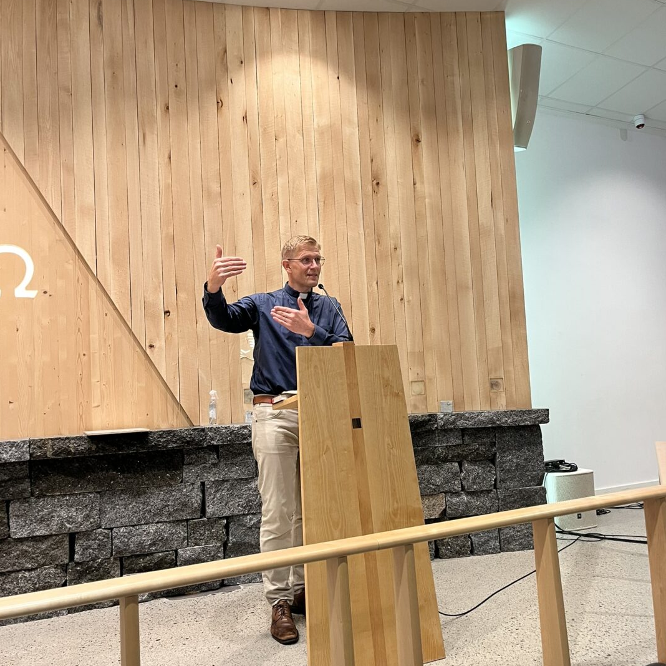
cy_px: 350
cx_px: 334
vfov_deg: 52.5
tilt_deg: +3.9
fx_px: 675
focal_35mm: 31
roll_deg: +2.9
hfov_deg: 52.5
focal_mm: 5.1
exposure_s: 1/59
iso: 125
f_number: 1.6
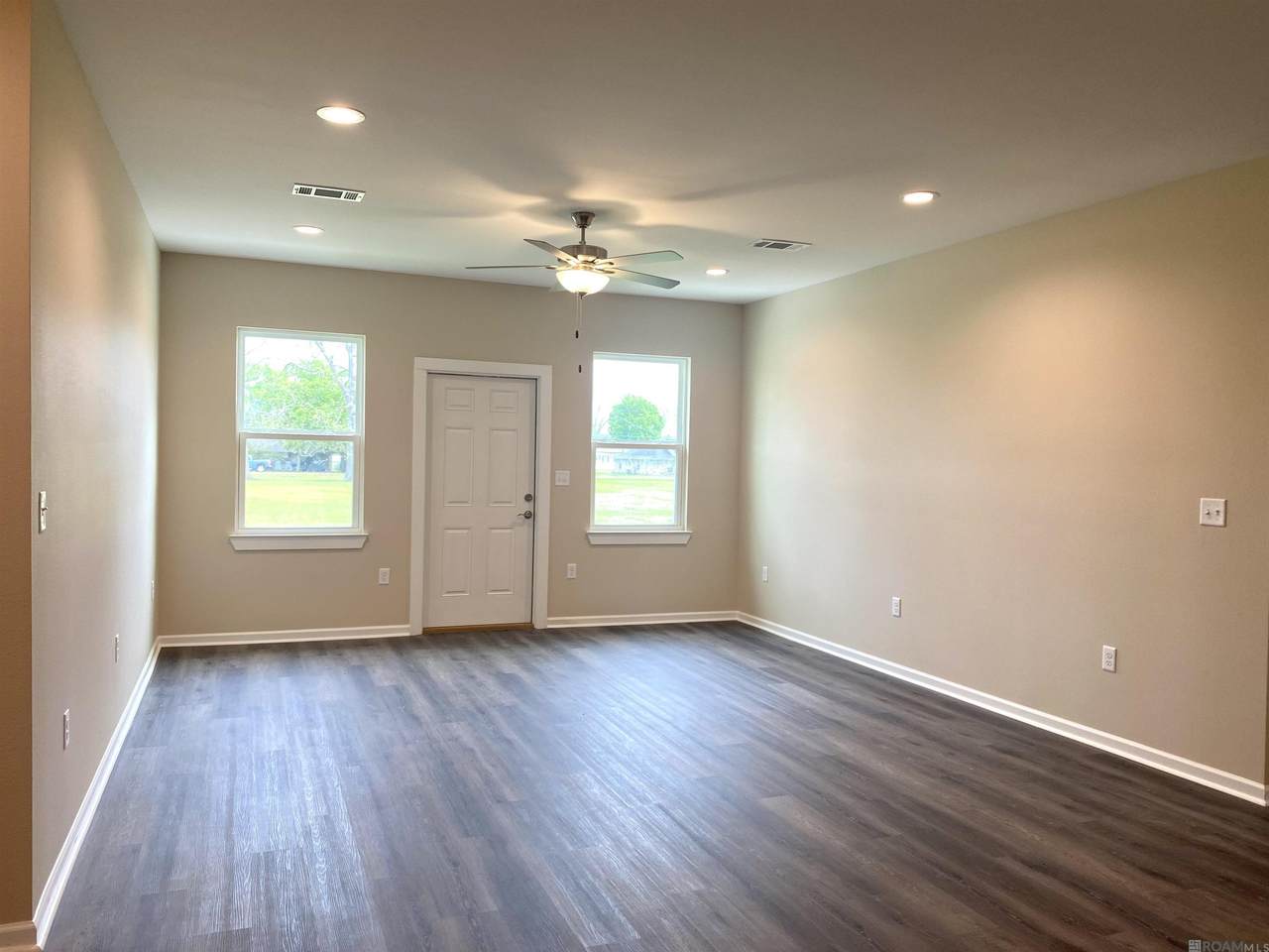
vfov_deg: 53.1
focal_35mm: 26
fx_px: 953
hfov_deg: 67.3
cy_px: 476
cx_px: 634
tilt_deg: -1.8
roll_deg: -1.8
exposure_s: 1/60
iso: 64
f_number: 1.8
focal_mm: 4.25
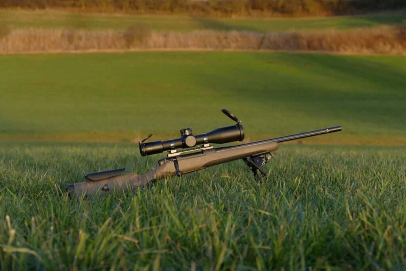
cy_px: 136
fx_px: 1297
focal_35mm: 115
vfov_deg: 11.9
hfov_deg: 17.8
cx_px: 203
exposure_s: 1/160
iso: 125
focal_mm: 41.85
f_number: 3.9
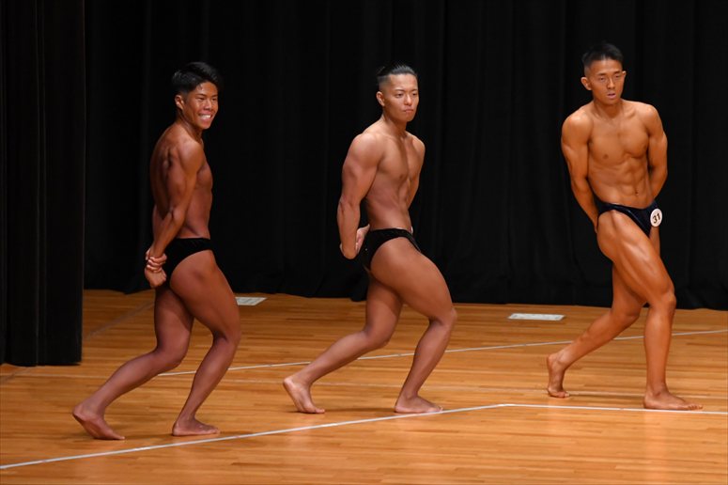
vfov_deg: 5.1
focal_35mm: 270
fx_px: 5457
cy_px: 242
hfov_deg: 7.6
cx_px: 364
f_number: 5.6
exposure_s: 1/400
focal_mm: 180
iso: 4000
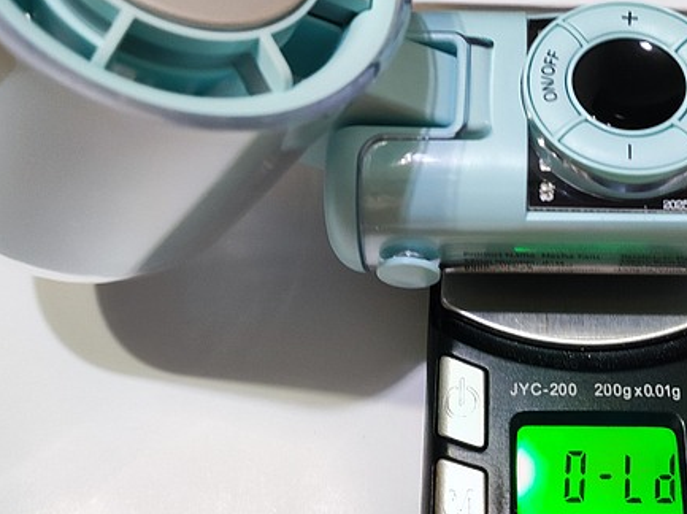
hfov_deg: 41.1
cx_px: 501
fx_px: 892
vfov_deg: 31.8
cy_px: 152
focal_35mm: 45
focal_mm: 4.7
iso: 989
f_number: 1.79
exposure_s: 1/30
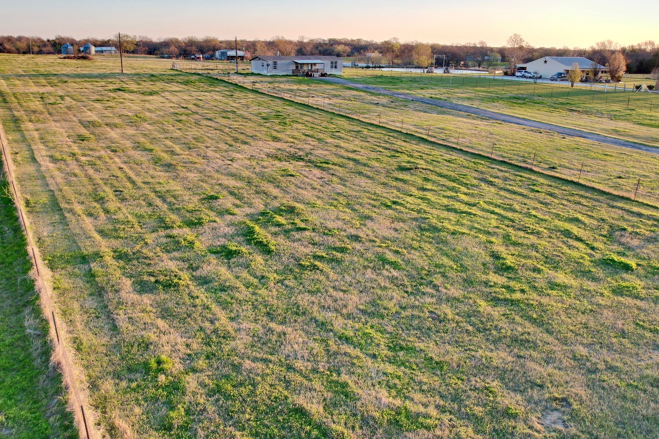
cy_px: 193
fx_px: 513
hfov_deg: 65.5
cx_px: 322
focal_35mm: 28
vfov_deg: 46.3
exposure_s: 1/90
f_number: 2.8
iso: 100
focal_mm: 8.38
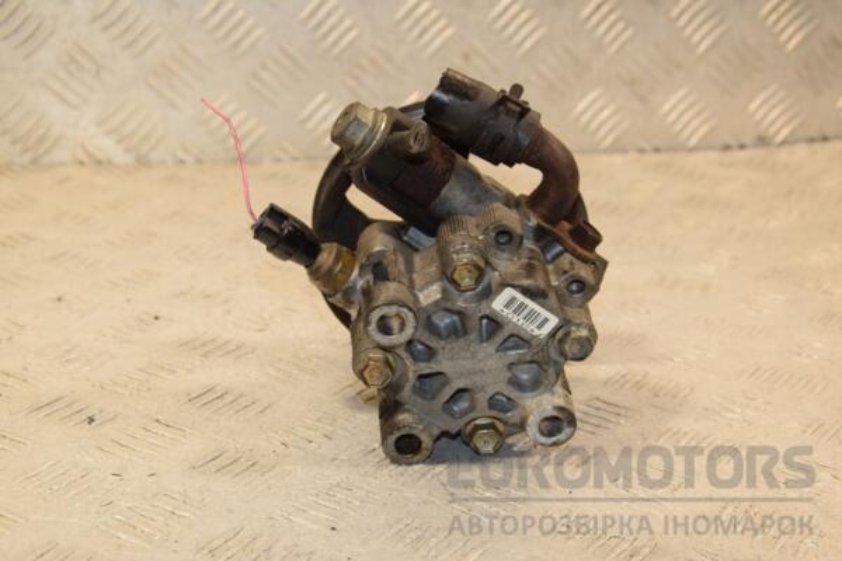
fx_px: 1579
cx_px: 421
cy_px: 280
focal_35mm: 68
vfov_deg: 20.2
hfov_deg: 29.9
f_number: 7.1
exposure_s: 1/200
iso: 800
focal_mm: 45
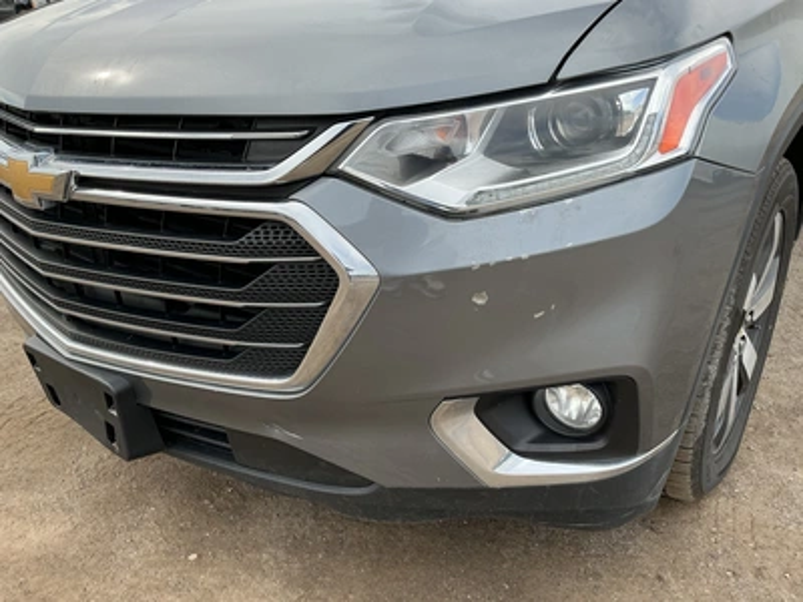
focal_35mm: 28
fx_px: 650
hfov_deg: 63.4
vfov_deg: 49.7
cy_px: 301
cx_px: 402
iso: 25
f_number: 1.8
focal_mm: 3
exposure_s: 1/428
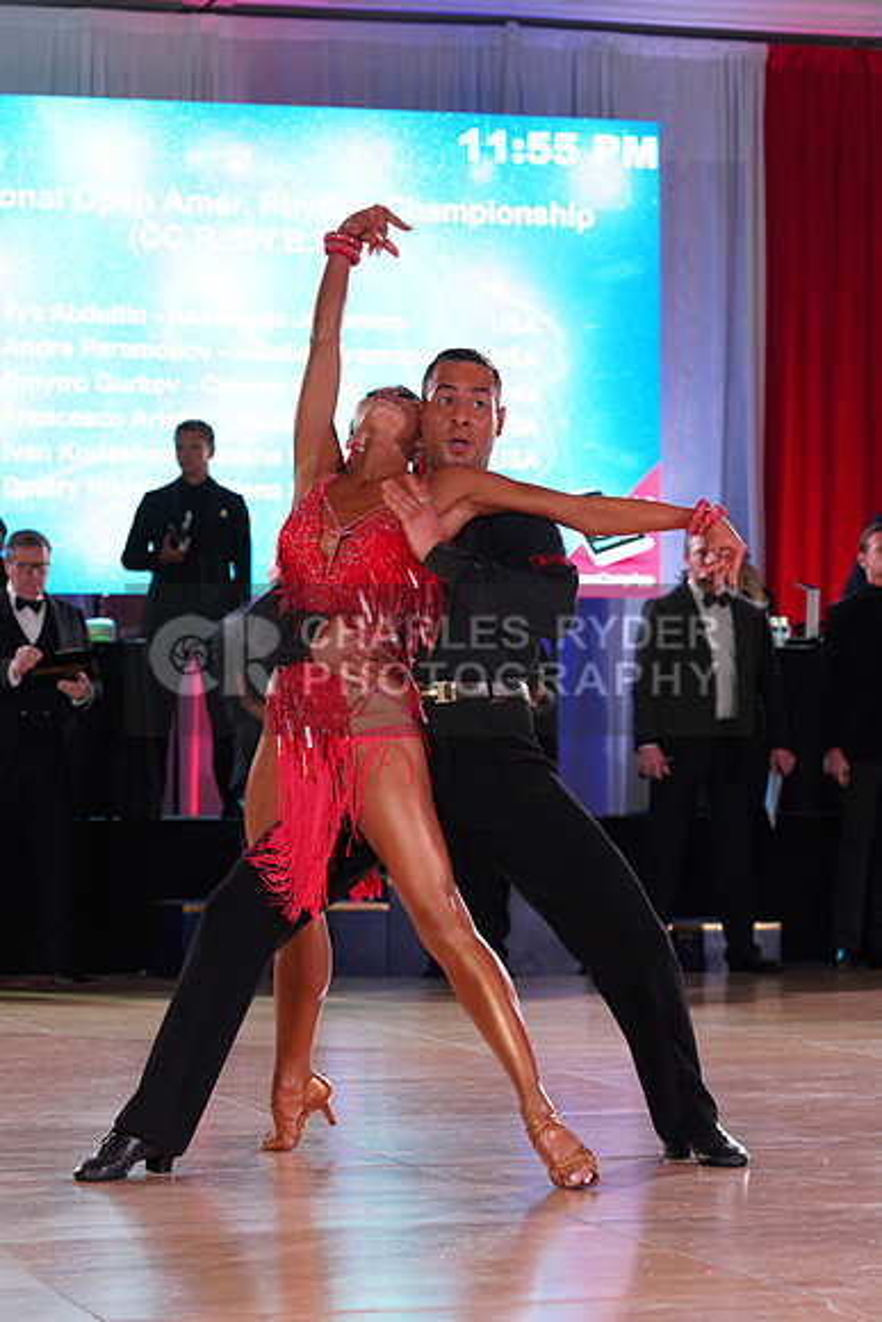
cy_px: 661
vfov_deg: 21.0
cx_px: 441
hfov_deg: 14.1
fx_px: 3562
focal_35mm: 97
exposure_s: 1/160
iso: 1600
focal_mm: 97
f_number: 5.6
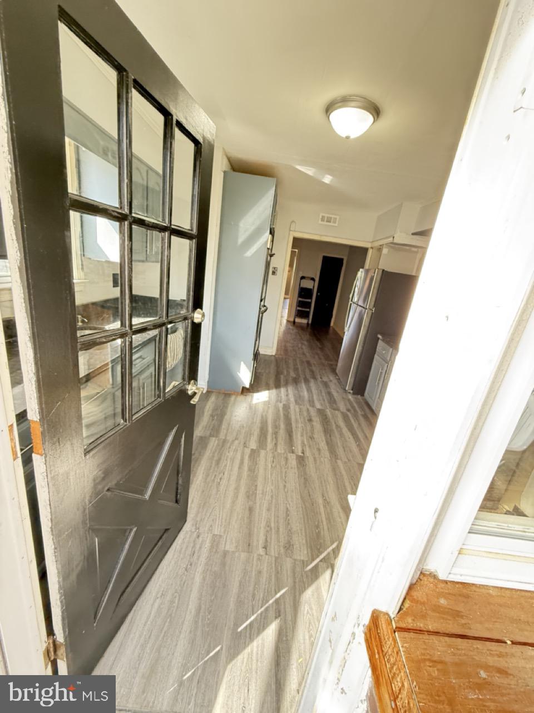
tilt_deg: -15.8
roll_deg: -6.8
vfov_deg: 102.1
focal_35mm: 14
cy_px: 356
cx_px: 267
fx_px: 288
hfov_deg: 85.7
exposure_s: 1/60
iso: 500
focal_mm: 2.22
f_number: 2.2
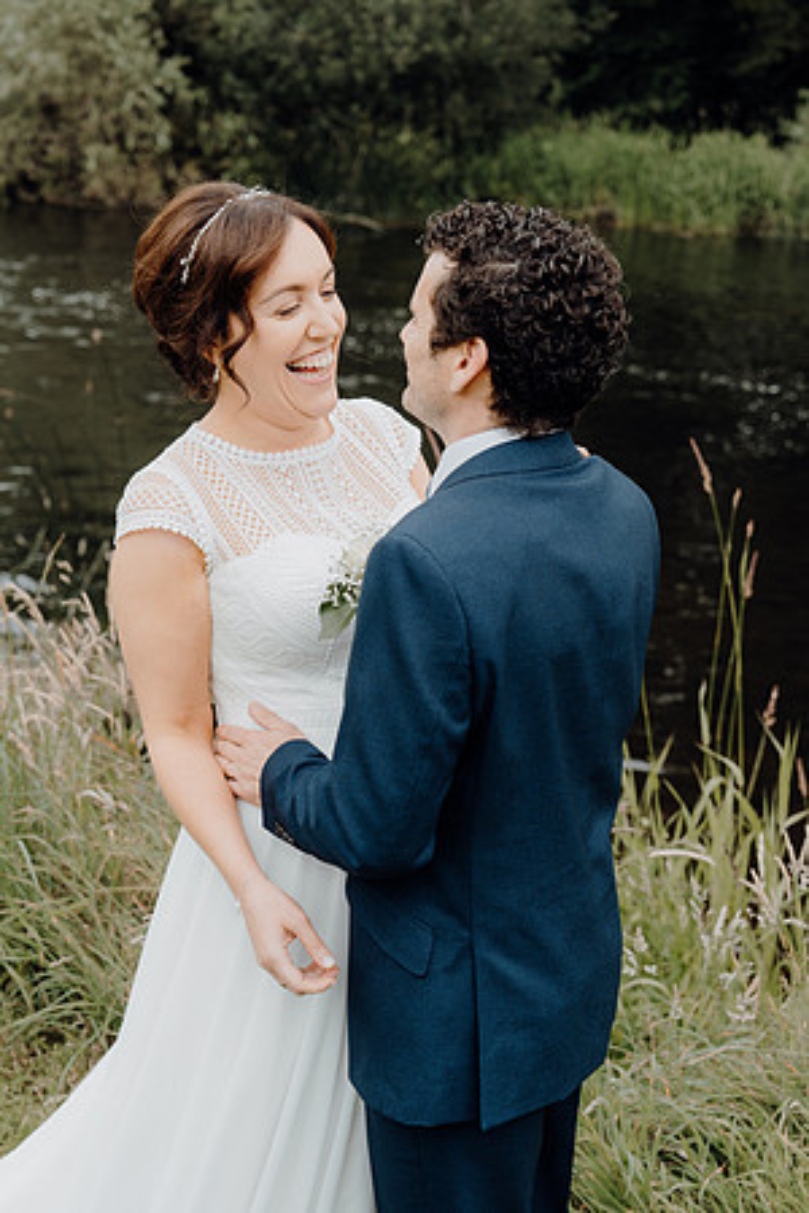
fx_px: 1888
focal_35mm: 56
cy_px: 606
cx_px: 404
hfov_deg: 24.2
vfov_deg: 35.6
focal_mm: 56
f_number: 5
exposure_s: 1/200
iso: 125
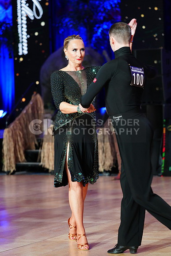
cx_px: 86
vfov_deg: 14.9
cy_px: 128
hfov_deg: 9.9
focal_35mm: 138
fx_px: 983
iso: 4000
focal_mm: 138
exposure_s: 1/250
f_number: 4
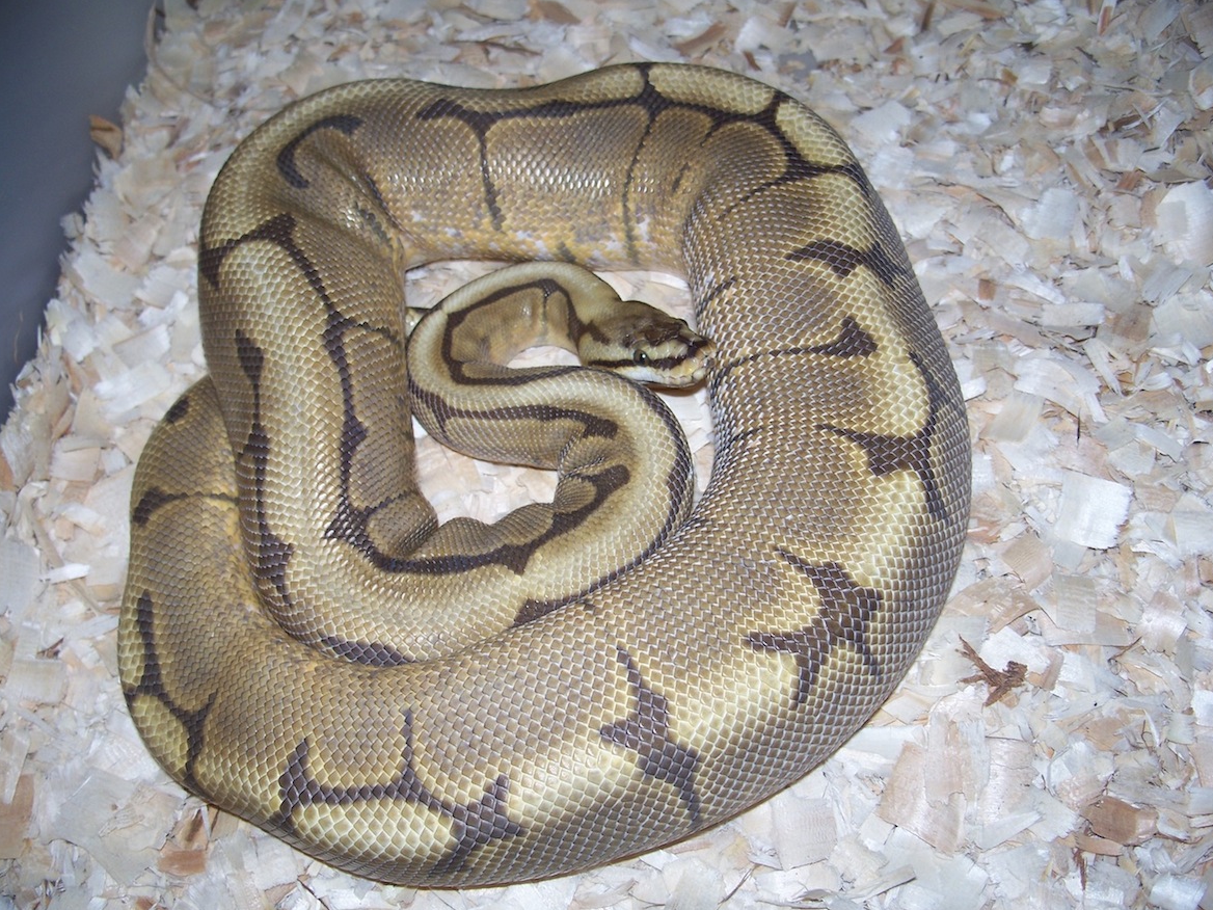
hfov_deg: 49.0
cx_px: 605
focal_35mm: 38
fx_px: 1332
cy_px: 465
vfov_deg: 37.7
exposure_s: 1/60
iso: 80
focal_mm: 7.8
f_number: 2.8
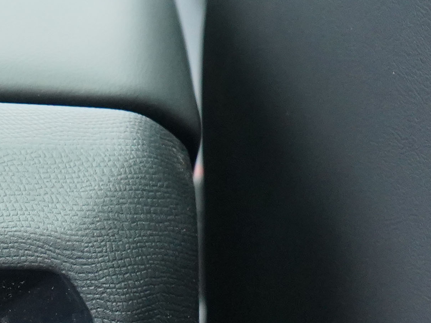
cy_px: 679
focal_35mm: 201
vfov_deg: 7.1
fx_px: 2503
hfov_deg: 9.5
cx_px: -284
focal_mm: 42
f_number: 5.6
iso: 2500
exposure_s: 1/13
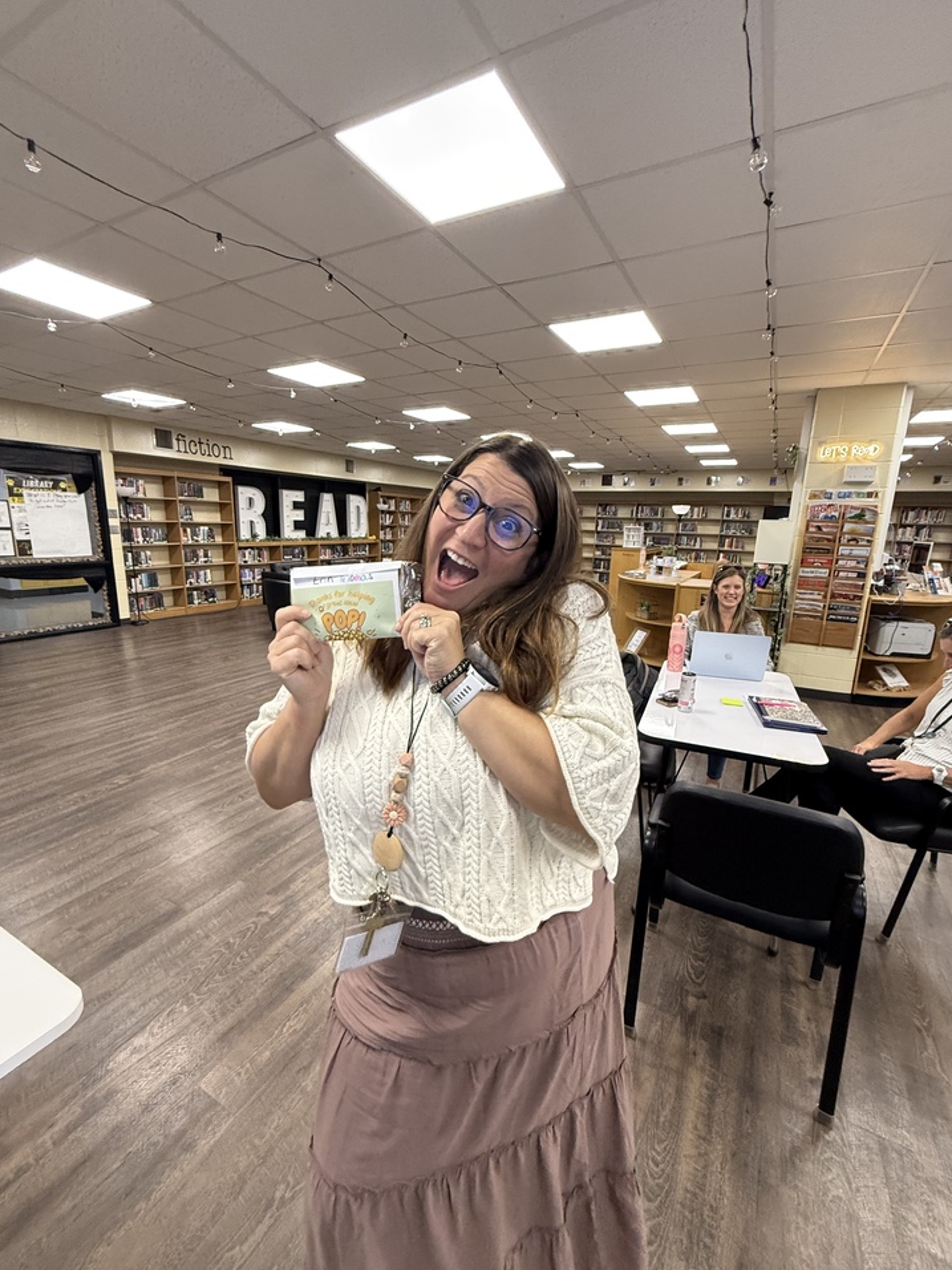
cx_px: 475
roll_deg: +0.2
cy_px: 644
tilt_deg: -11.7
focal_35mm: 15
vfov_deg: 98.2
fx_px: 550
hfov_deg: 81.7
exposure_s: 1/120
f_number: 2.2
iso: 320
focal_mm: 2.22
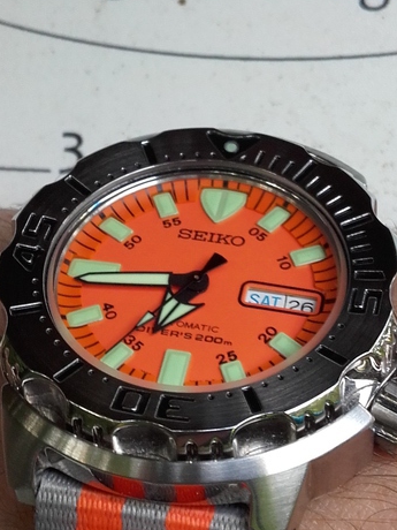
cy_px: 264
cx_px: 207
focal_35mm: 69
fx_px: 1055
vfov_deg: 28.2
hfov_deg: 21.3
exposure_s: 1/33
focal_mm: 3.3
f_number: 2.2
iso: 60
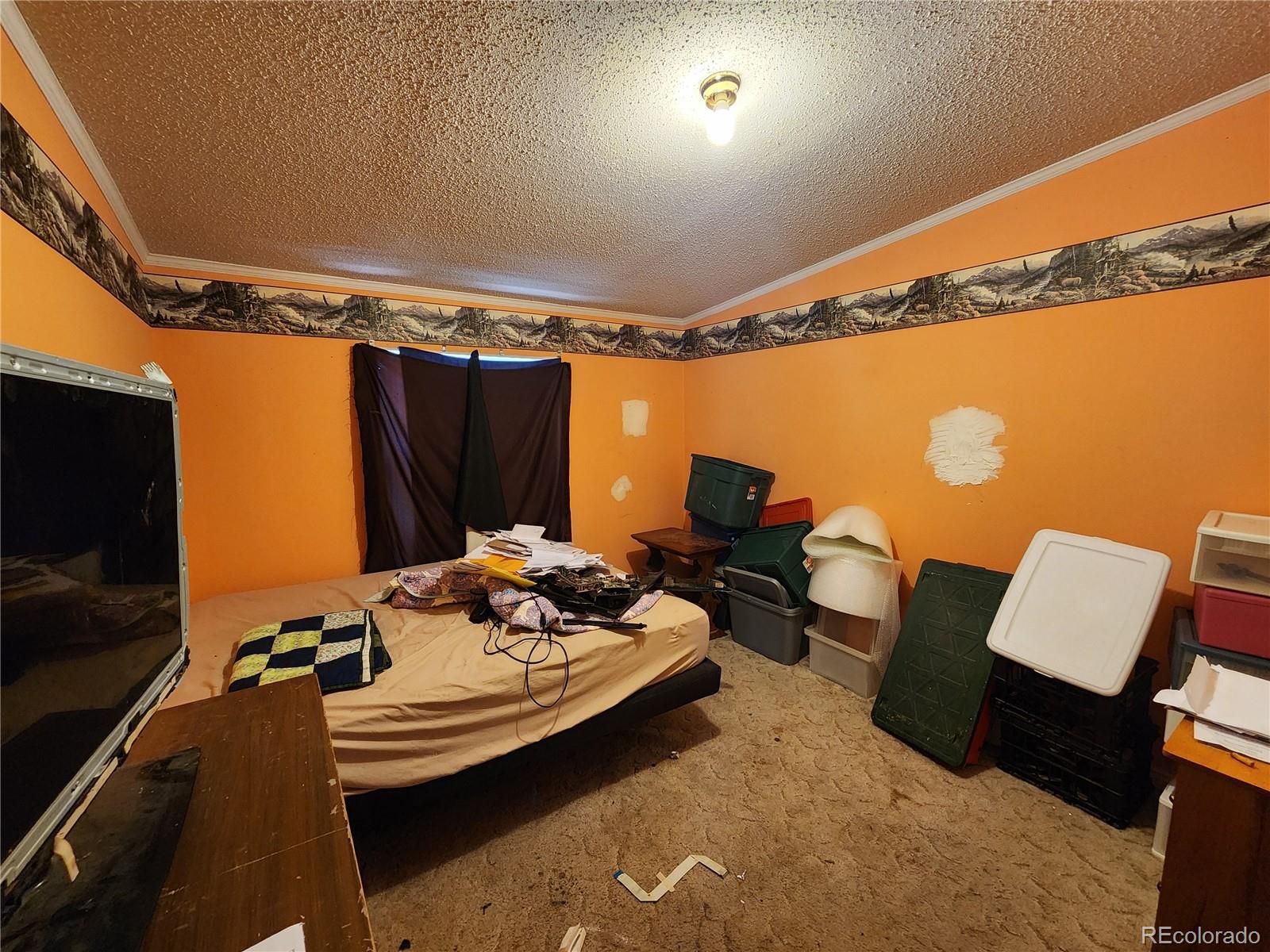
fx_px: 477
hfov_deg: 106.2
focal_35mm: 13
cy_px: 476
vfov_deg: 89.9
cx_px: 635
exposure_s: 1/30
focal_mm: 2.2
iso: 400
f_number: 2.2
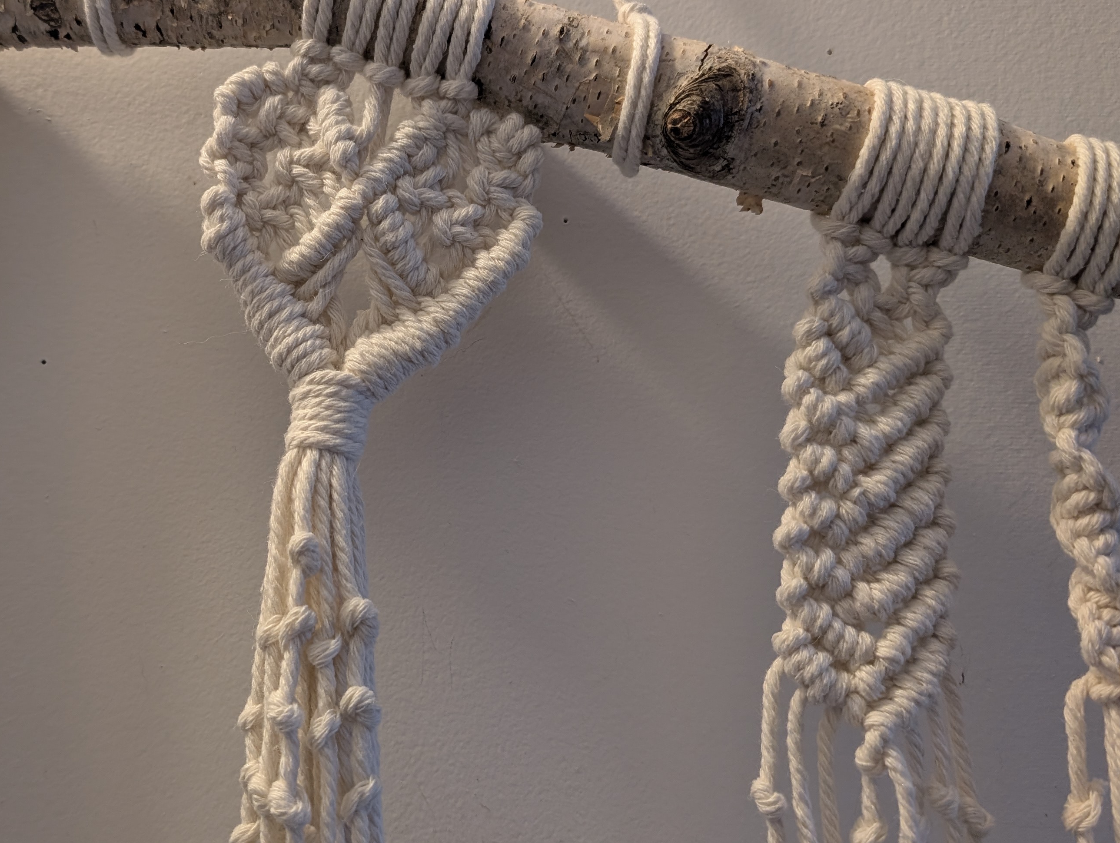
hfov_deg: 47.9
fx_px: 1231
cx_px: 353
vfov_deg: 37.7
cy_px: 341
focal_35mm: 38
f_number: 1.68
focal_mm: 6.9
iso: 266
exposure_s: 1/120
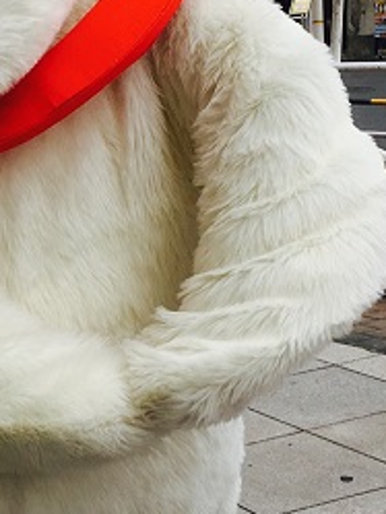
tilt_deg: -9.8
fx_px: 1396
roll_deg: +4.5
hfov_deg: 15.2
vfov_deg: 20.9
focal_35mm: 94
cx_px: -71
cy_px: 259
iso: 25
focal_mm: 4.15
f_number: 2.2
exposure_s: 1/356
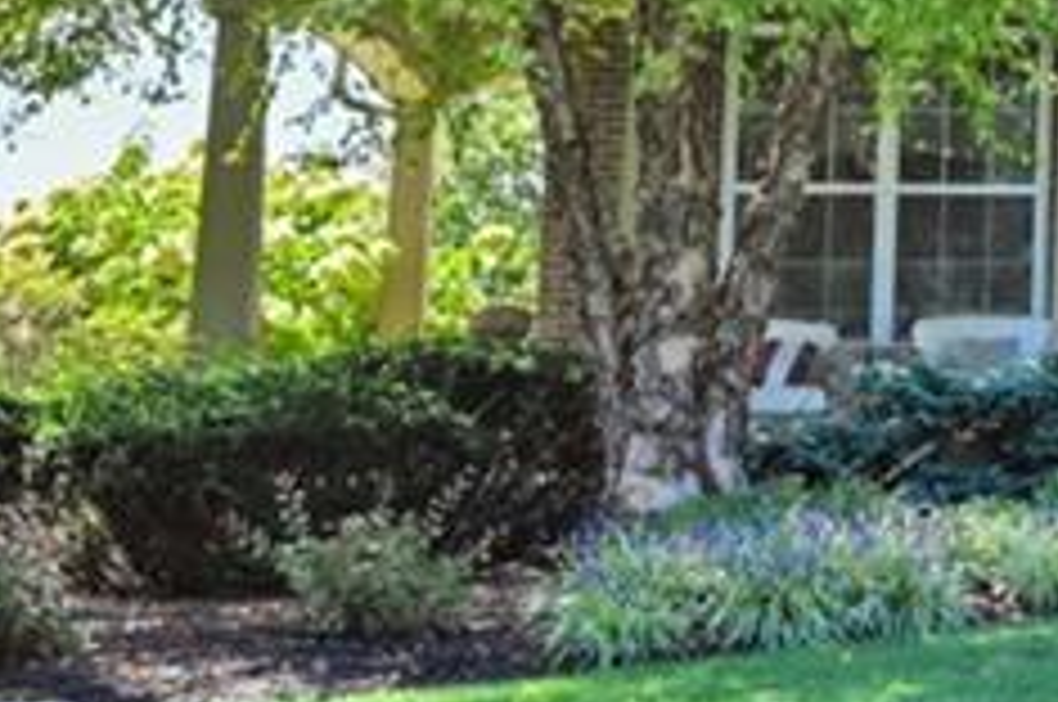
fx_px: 3263
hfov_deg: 15.6
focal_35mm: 111
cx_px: 1931
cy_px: -162
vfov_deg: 12.0
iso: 140
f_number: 5.6
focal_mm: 25.5
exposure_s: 1/250
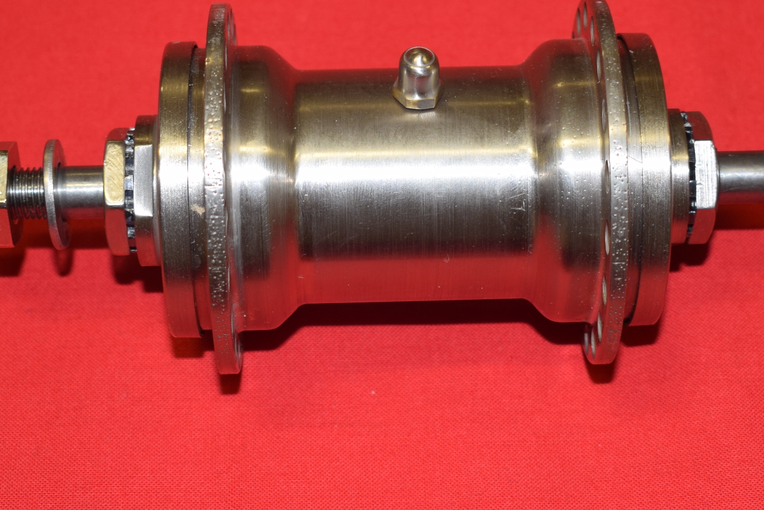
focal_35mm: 94
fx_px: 1997
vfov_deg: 14.5
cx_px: 423
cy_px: 195
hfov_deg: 21.7
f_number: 5
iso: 160
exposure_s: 1/25
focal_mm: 29
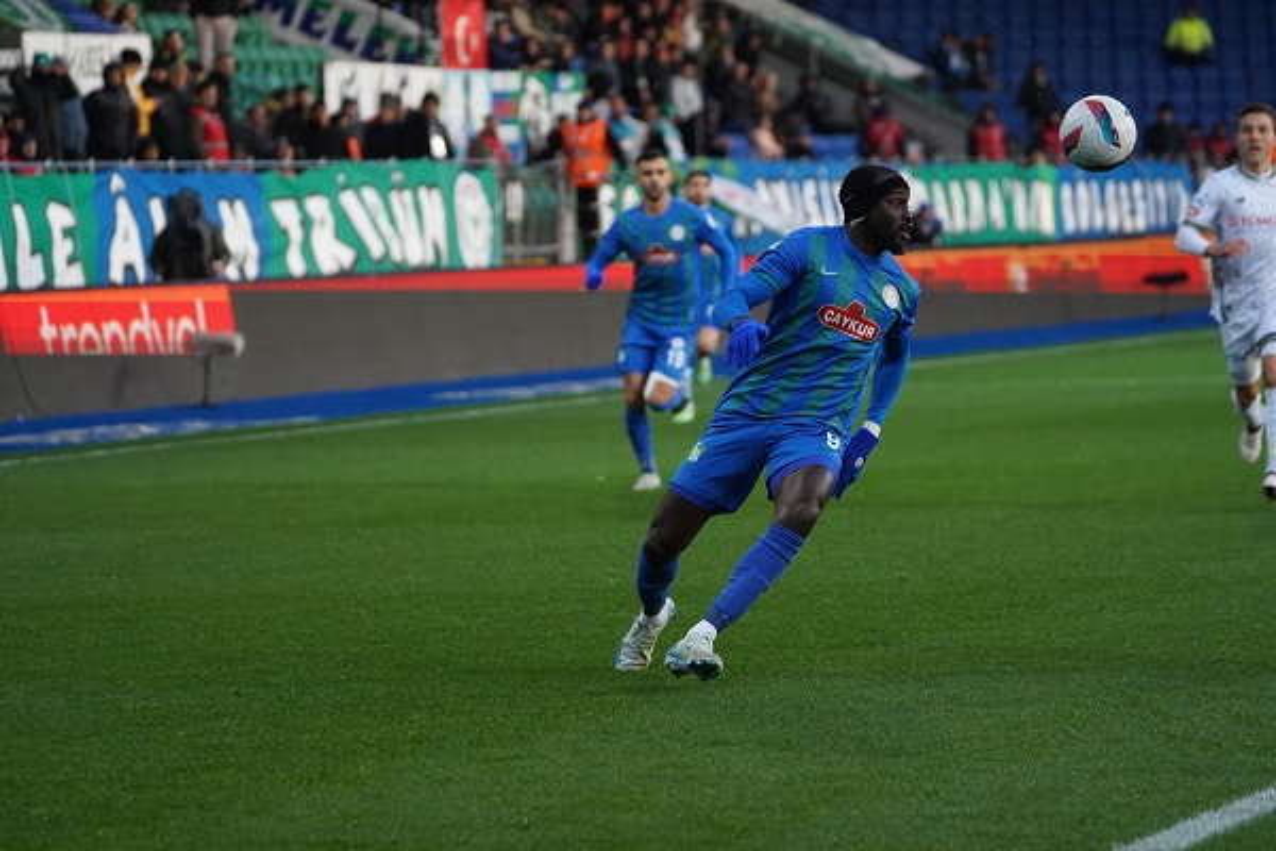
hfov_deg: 9.7
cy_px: 426
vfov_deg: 6.5
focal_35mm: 212
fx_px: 7514
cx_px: 638
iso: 5000
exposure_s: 1/2000
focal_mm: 212
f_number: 5.6
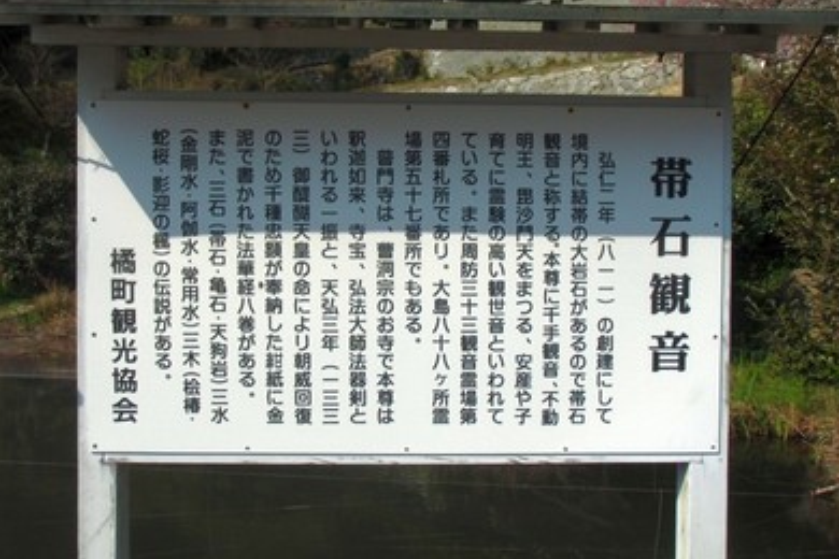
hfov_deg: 58.7
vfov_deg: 41.1
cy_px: 267
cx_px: 413
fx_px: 746
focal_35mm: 32
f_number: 3.5
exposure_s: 1/1250
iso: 64
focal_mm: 5.36
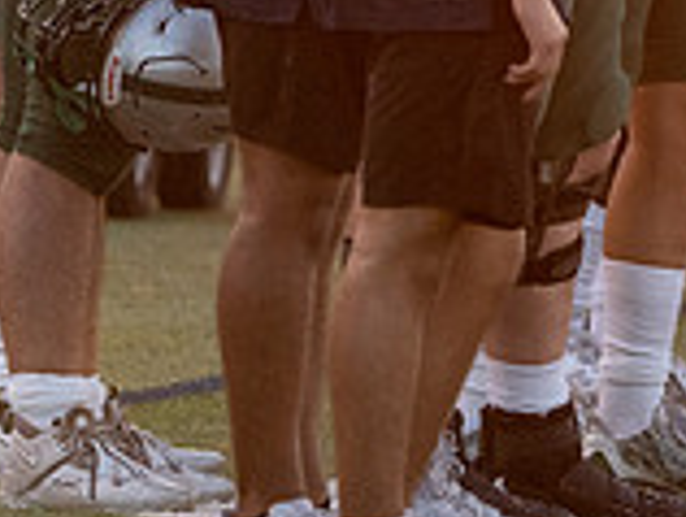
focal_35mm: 1284
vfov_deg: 1.2
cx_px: 1072
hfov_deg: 1.5
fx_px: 25484
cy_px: -285
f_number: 5.6
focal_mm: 364
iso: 2500
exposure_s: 1/1250
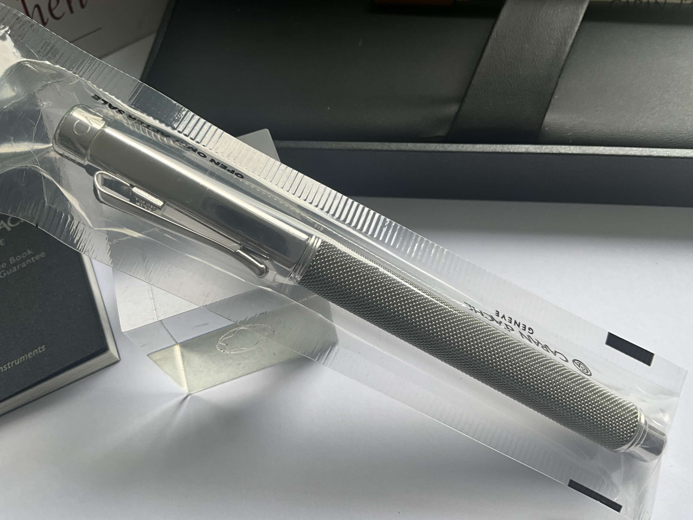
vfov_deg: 48.2
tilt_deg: -60.9
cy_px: 260
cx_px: 346
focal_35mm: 29
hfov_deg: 61.7
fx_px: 581
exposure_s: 1/122
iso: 16
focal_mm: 3
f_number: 1.8
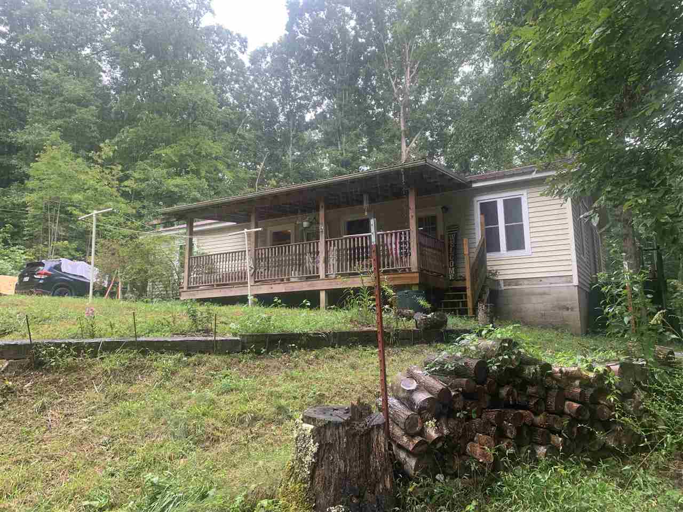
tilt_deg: +10.4
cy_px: 256
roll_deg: +0.9
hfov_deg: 67.3
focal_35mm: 26
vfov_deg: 53.1
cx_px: 342
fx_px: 513
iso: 40
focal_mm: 4.25
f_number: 1.8
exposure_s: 1/121
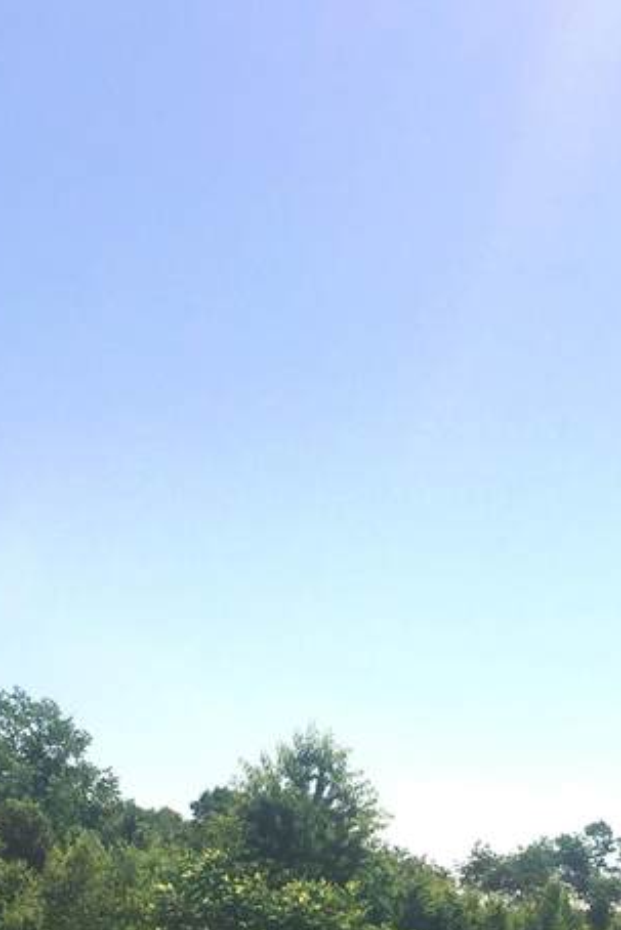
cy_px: 848
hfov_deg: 16.1
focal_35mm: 85
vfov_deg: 23.2
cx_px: 365
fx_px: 2198
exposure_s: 1/2825
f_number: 2.2
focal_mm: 4.15
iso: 32
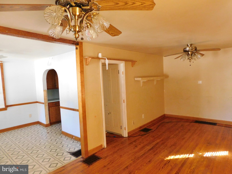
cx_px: 116
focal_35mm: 23
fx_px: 154
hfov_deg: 73.9
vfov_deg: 58.9
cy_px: 87
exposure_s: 1/25
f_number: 3
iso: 400
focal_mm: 4
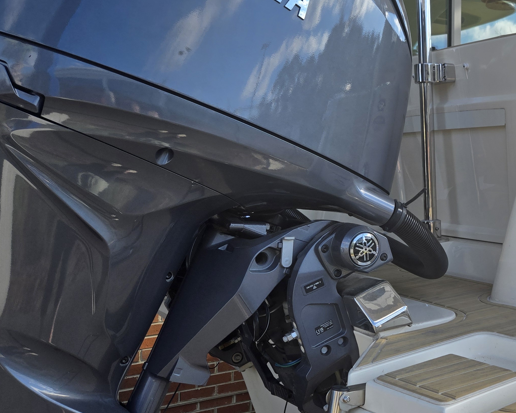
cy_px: 173
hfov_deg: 38.2
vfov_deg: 34.1
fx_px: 672
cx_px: 495
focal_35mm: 44
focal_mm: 5.4
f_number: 1.8
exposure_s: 1/1307
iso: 25
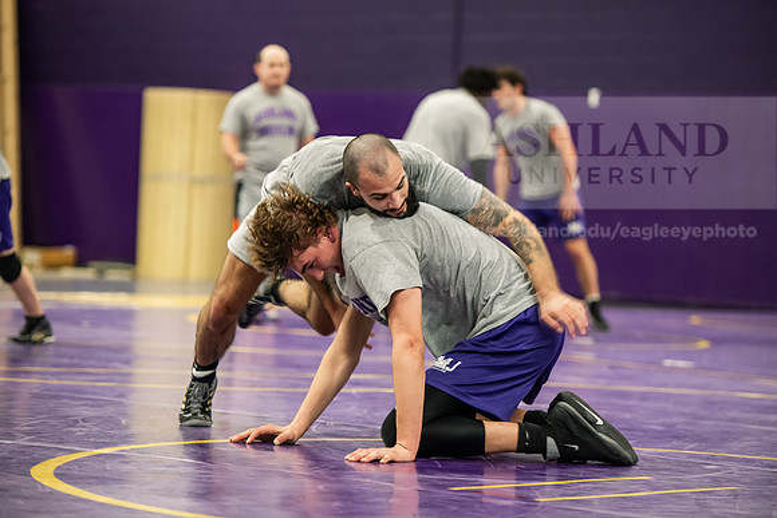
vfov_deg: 10.2
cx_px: 388
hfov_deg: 15.2
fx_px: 2914
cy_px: 259
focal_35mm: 135
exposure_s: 1/250
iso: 2000
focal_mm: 135
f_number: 3.2
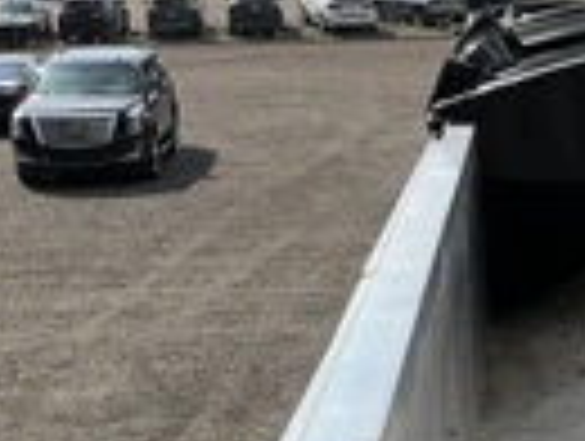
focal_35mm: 89
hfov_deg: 20.0
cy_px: 382
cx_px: 774
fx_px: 1507
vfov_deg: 16.5
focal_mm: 3
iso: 25
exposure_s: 1/2227
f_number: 1.8
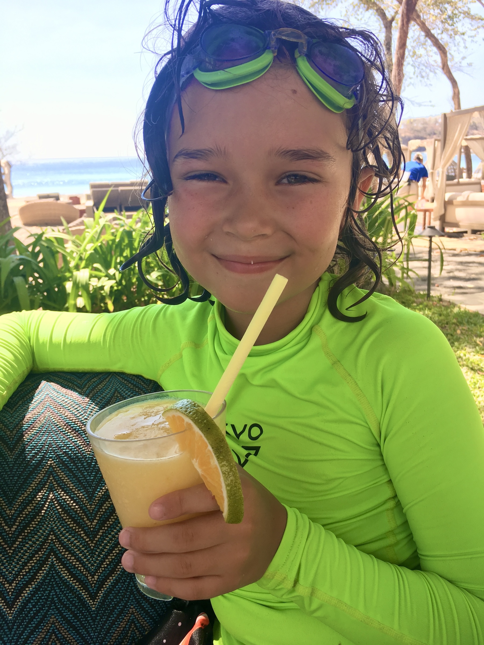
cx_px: 242
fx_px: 541
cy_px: 322
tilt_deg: -16.8
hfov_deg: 48.2
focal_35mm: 29
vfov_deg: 61.7
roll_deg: +3.6
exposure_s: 1/220
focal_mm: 4.15
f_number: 2.2
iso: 25
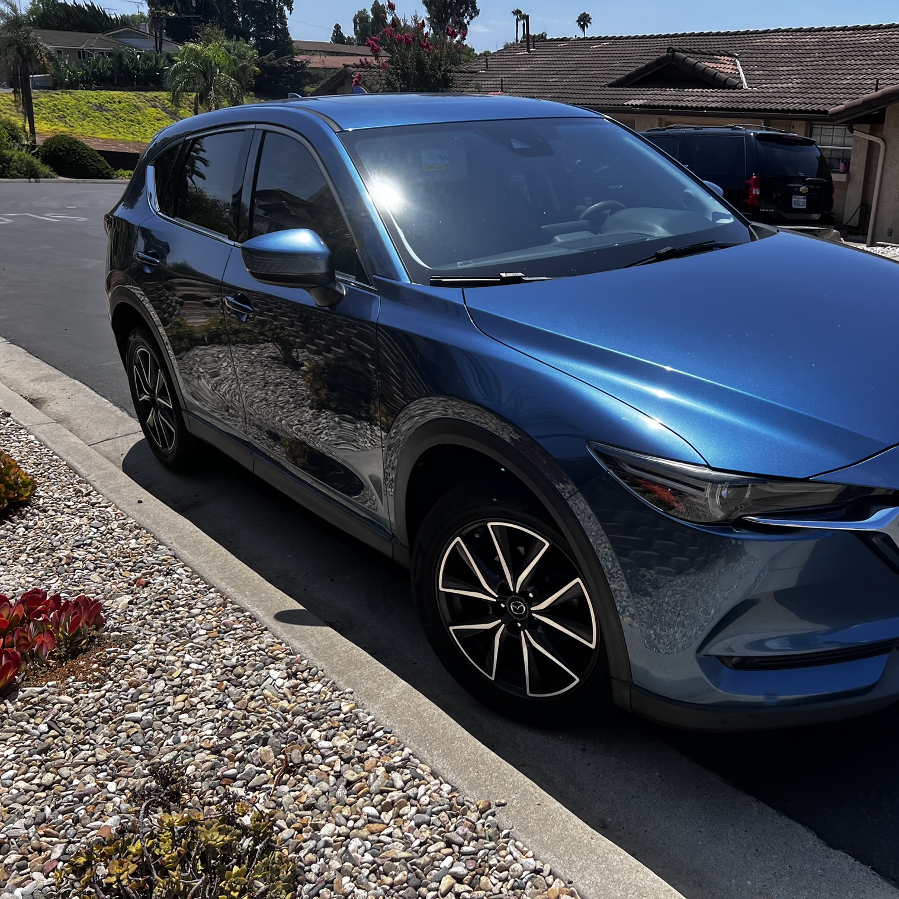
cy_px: 445
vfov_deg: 52.5
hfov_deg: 51.8
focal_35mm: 31
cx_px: 580
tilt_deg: -19.6
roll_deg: -0.3
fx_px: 911
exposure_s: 1/3257
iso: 50
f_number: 1.5
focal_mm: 5.7
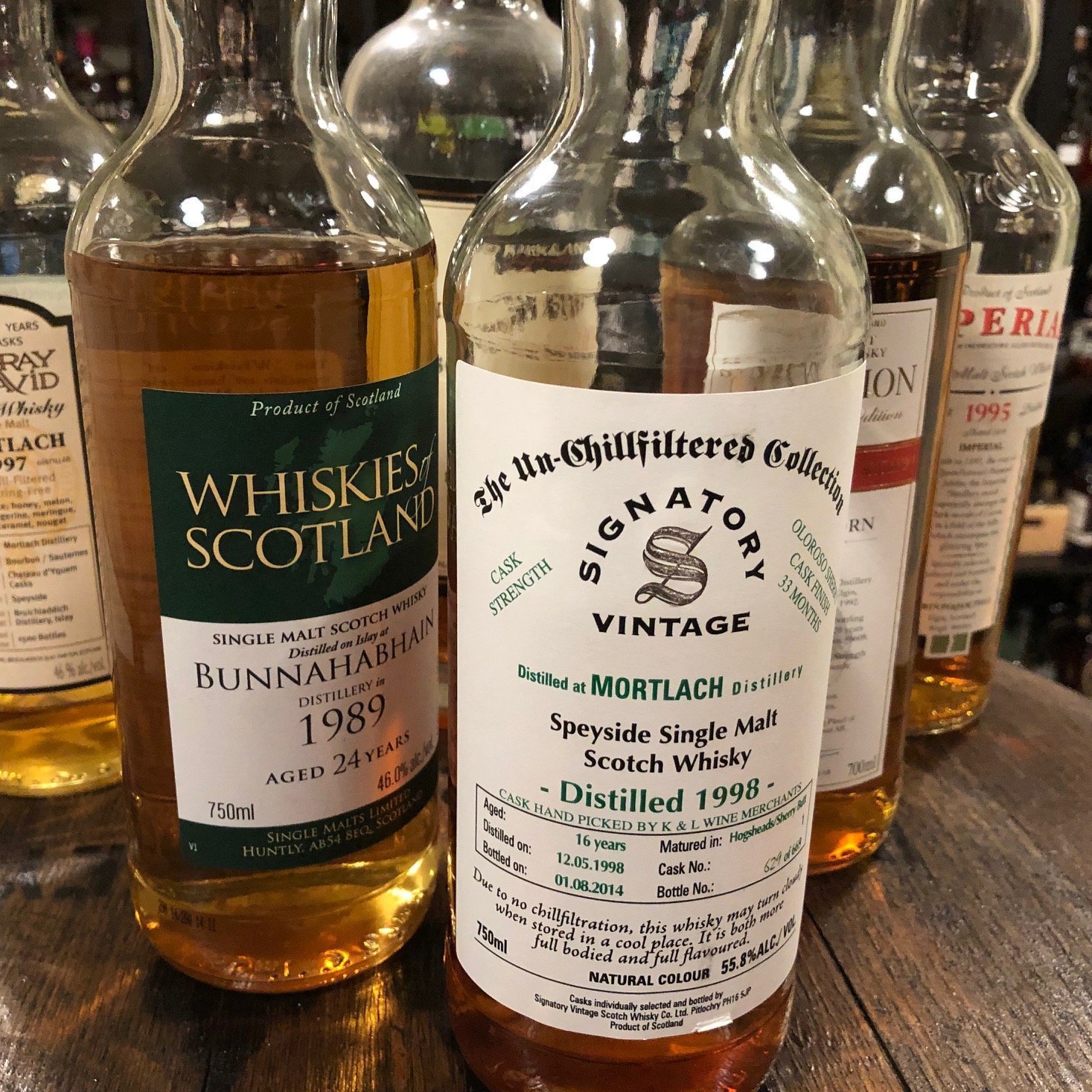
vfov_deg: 48.4
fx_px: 1213
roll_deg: -0.3
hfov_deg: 48.4
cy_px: 552
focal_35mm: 34
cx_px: 523
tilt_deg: -22.9
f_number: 1.8
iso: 100
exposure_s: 1/15
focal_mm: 3.99
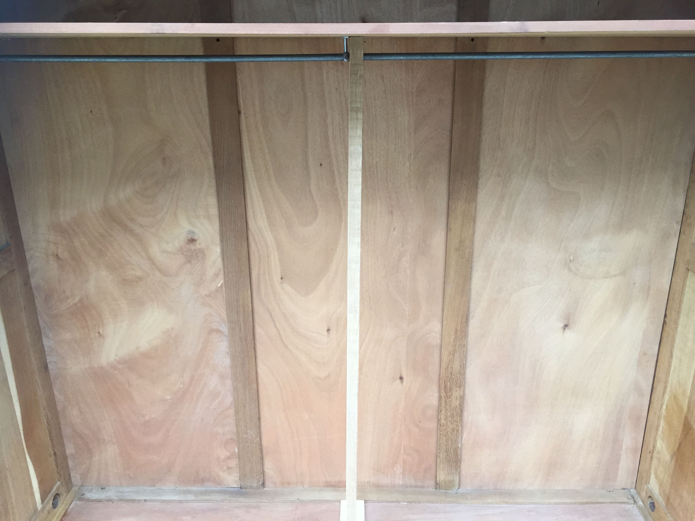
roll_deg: -0.7
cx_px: 348
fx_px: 582
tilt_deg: -18.9
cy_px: 260
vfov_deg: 48.2
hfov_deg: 61.7
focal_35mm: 29
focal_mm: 4.15
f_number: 2.2
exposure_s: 1/33
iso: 64
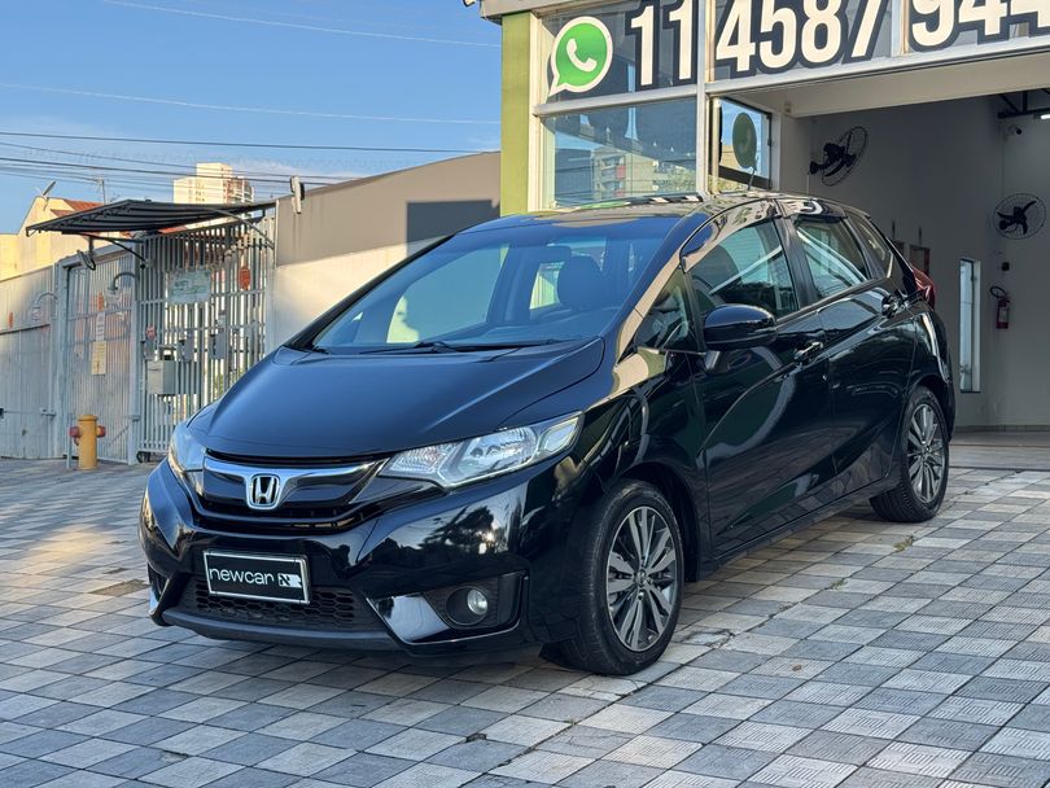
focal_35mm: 48
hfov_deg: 39.6
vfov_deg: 30.3
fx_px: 1456
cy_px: 394
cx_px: 525
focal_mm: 6.76
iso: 64
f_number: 1.78
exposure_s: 1/593
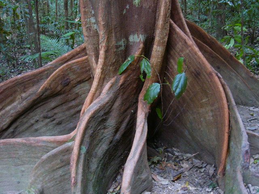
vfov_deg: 31.5
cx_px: 130
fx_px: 344
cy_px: 97
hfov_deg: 41.2
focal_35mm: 46
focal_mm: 7.6
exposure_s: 1/8
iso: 200
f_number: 3.2
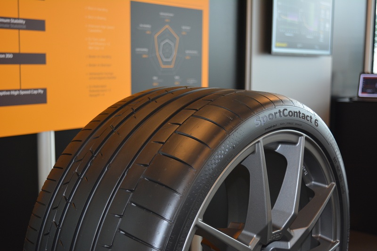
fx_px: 503
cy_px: 126
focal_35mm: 48
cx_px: 188
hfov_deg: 41.1
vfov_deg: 28.1
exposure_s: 1/60
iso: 720
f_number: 4.5
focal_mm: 32
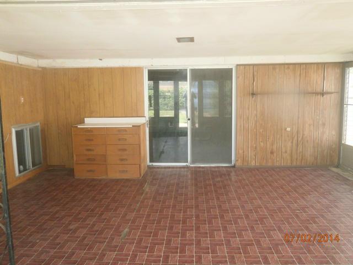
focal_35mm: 26
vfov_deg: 53.1
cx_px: 176
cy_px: 132
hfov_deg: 67.3
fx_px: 265
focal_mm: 4.7
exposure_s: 1/40
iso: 200
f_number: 2.8
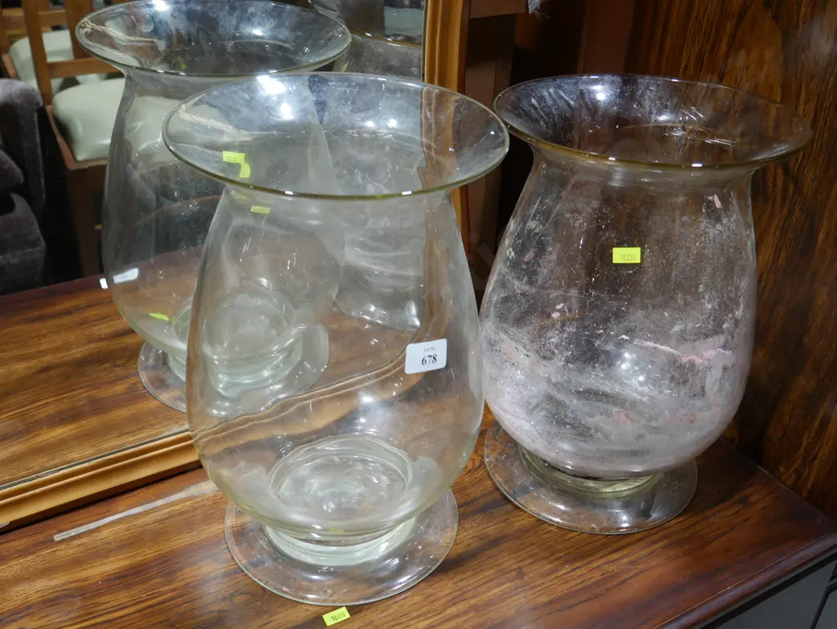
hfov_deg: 51.3
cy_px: 314
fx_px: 871
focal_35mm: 36
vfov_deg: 39.7
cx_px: 418
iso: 400
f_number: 4
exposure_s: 1/60
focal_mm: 18
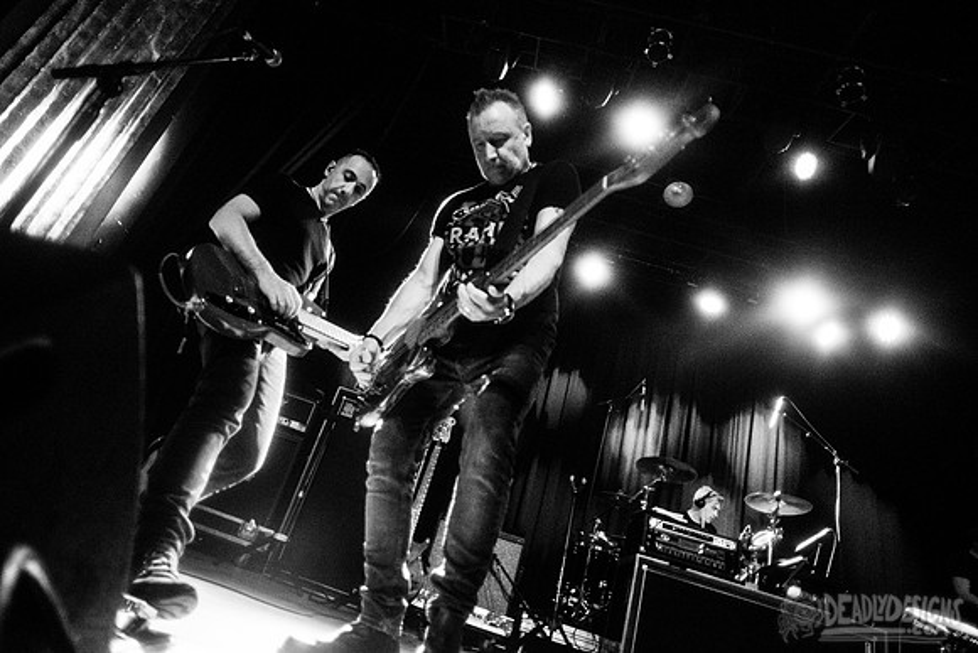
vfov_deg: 58.0
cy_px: 300
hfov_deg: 79.4
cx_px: 449
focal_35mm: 22
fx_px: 588
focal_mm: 20
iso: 3200
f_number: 3.2
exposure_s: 1/320
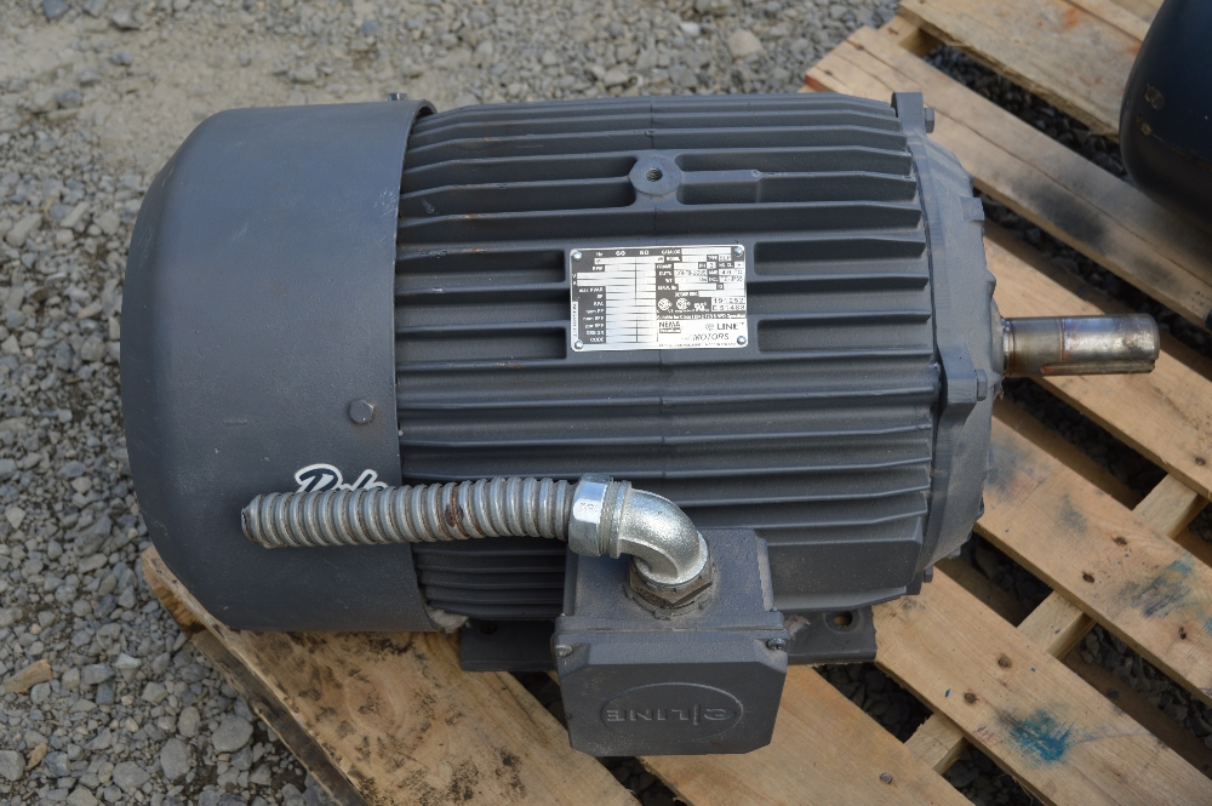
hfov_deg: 45.0
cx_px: 606
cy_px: 403
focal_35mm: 44
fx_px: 1463
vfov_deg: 30.8
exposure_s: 1/125
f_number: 5.6
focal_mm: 29
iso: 100
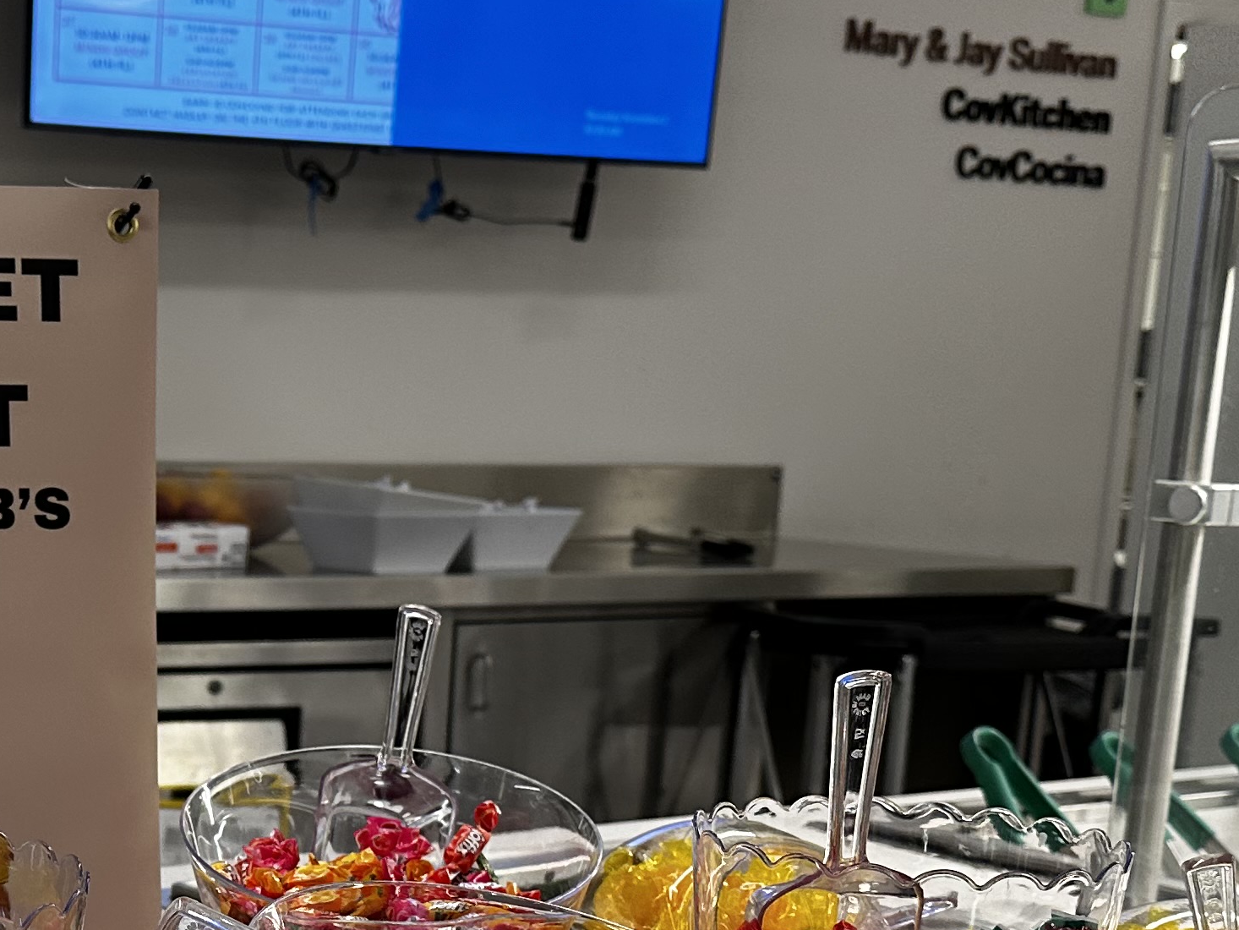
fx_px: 2363
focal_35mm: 66
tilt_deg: -13.8
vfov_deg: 21.6
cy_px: 878
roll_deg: -0.5
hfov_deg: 28.2
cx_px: 110
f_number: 1.78
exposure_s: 1/60
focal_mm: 6.86
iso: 160
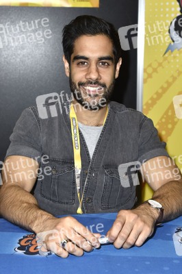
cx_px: 91
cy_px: 137
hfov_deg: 24.6
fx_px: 418
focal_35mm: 55
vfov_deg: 36.3
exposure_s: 1/80
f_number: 6.3
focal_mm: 55
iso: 560
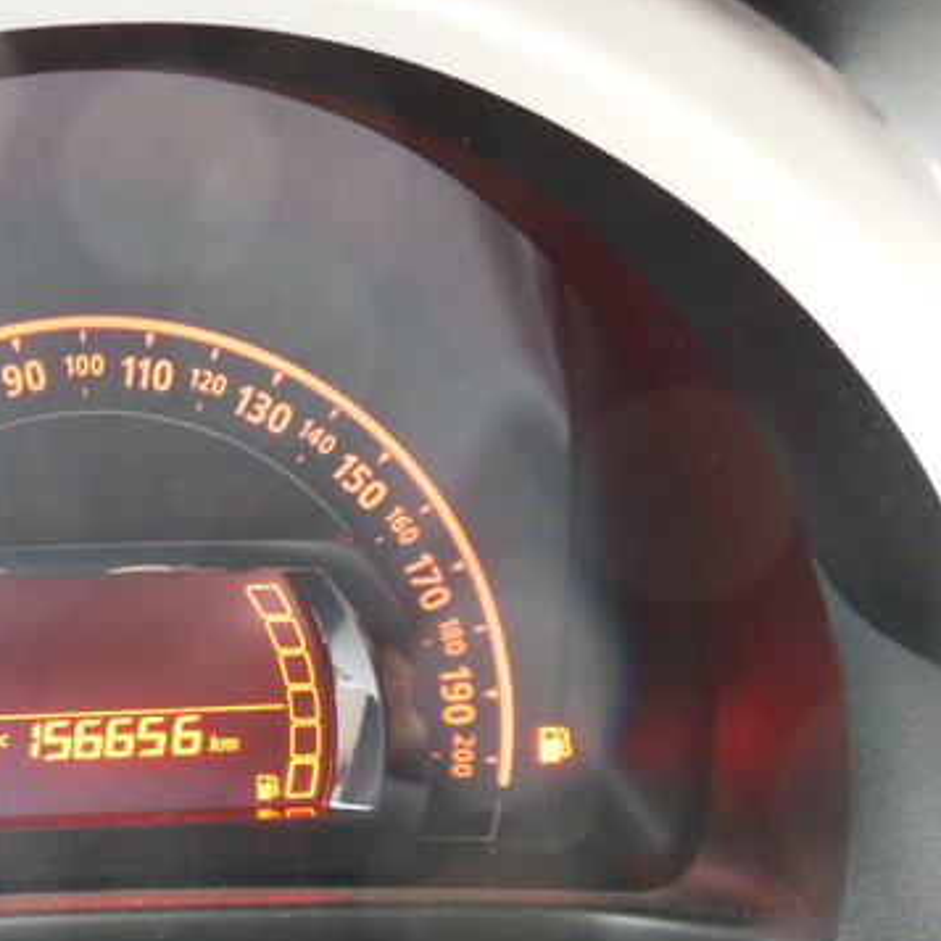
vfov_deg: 35.8
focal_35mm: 47
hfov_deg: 33.6
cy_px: 614
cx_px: 47
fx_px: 1445
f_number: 3.2
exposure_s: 1/13
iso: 400
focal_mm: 4.5
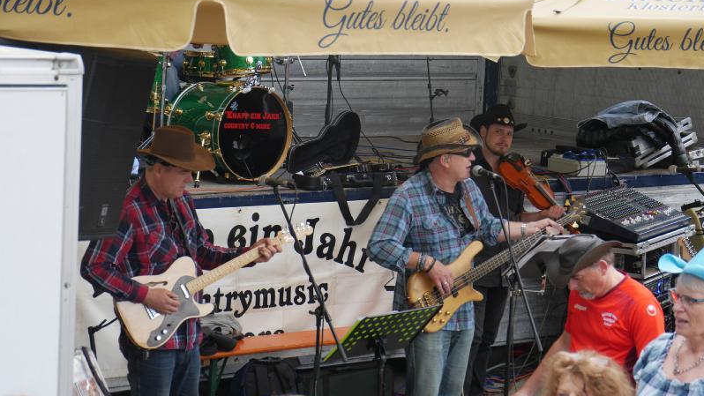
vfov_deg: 10.3
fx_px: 2203
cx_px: 352
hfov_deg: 18.2
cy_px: 244
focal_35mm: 118
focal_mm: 54
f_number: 5.6
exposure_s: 1/160
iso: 200
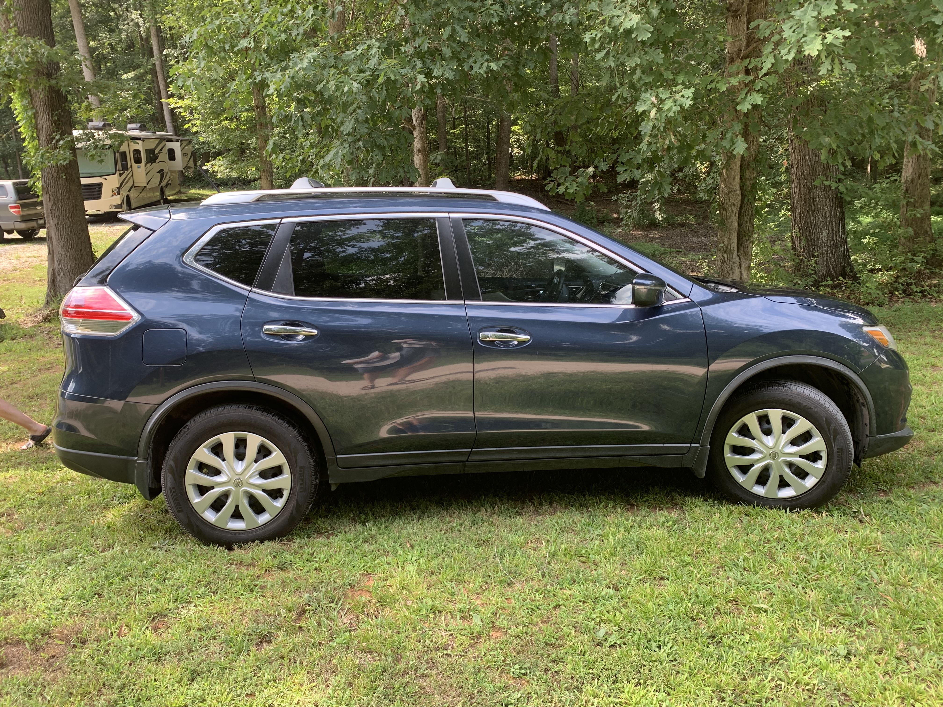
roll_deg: +2.8
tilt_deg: -13.7
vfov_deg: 53.1
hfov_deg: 67.3
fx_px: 708
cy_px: 354
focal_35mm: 26
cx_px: 472
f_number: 1.8
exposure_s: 1/132
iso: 25
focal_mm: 4.25
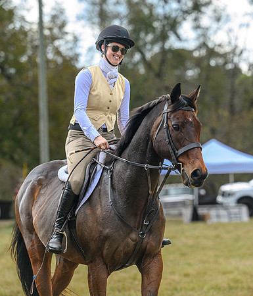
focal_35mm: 215
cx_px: 140
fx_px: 1936
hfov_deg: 7.5
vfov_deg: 8.7
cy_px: 136
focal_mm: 145
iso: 640
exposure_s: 1/1000
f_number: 3.5
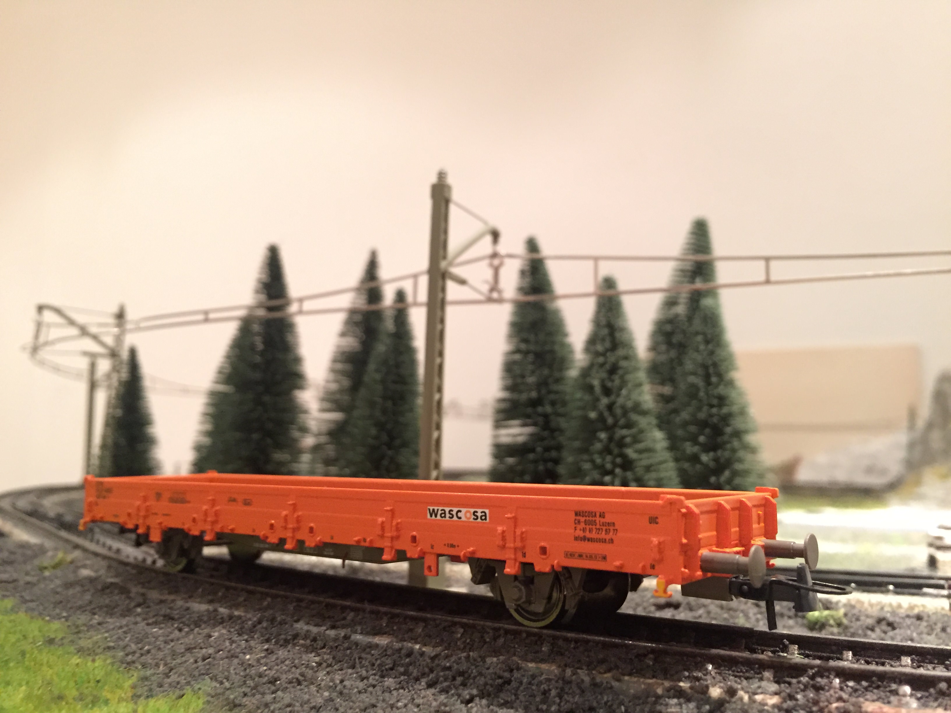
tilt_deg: +7.0
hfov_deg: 61.7
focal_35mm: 29
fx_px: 797
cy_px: 356
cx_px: 476
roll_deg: -1.1
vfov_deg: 48.2
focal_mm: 4.15
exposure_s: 1/17
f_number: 2.2
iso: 500
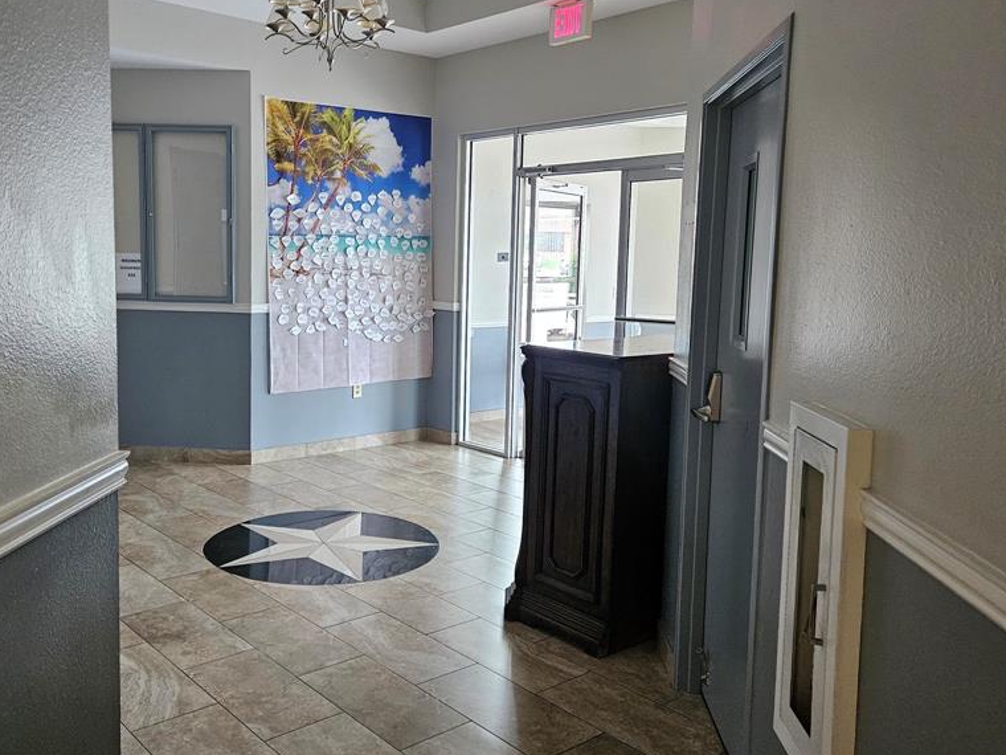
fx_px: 901
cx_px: 428
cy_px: 346
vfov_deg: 45.4
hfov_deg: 58.1
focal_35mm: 31
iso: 800
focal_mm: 5.4
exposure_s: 1/120
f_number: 1.8
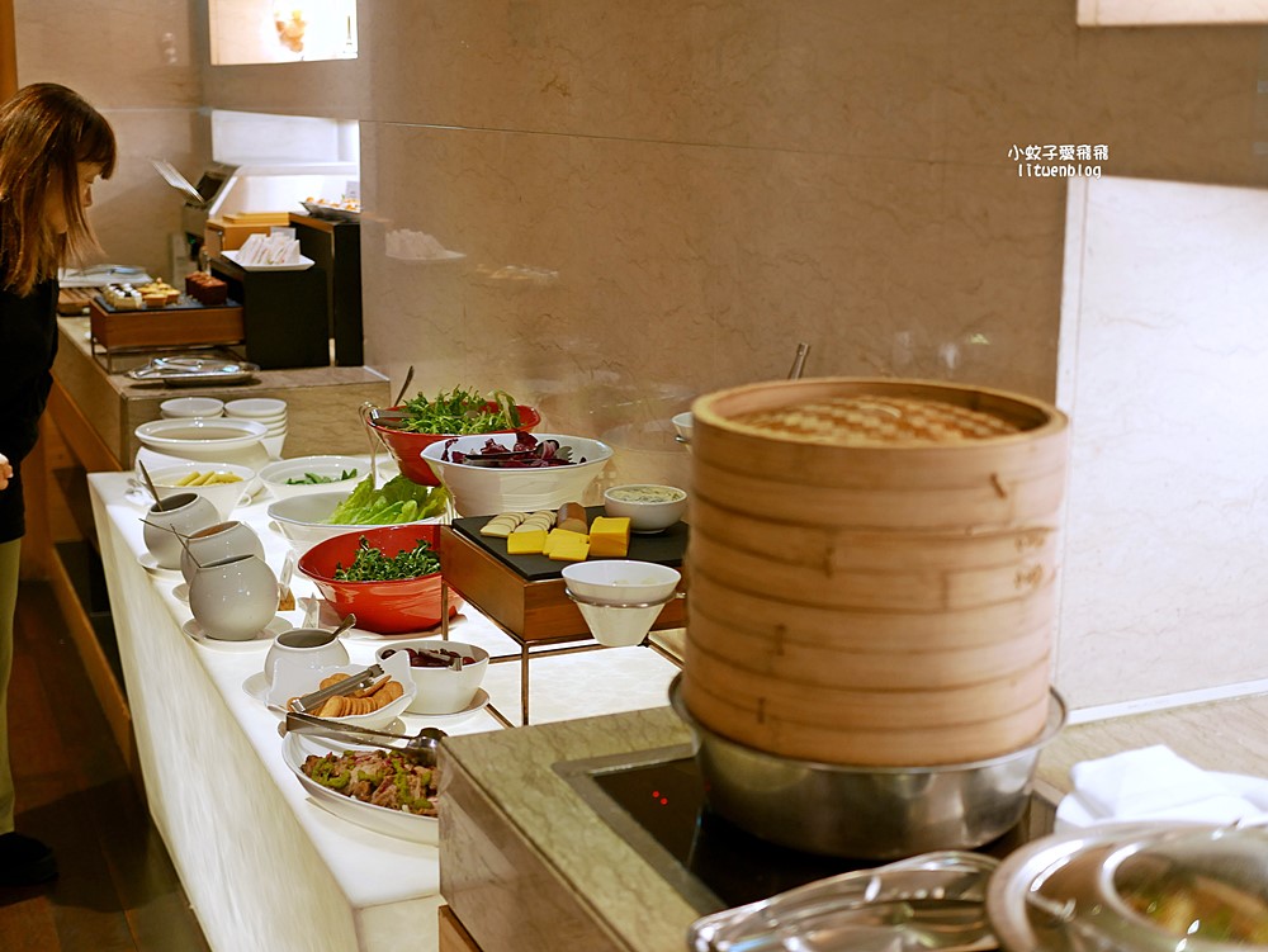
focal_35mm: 50
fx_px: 1832
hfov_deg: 38.2
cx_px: 634
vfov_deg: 29.1
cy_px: 476
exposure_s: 1/60
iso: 400
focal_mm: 25
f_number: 1.8
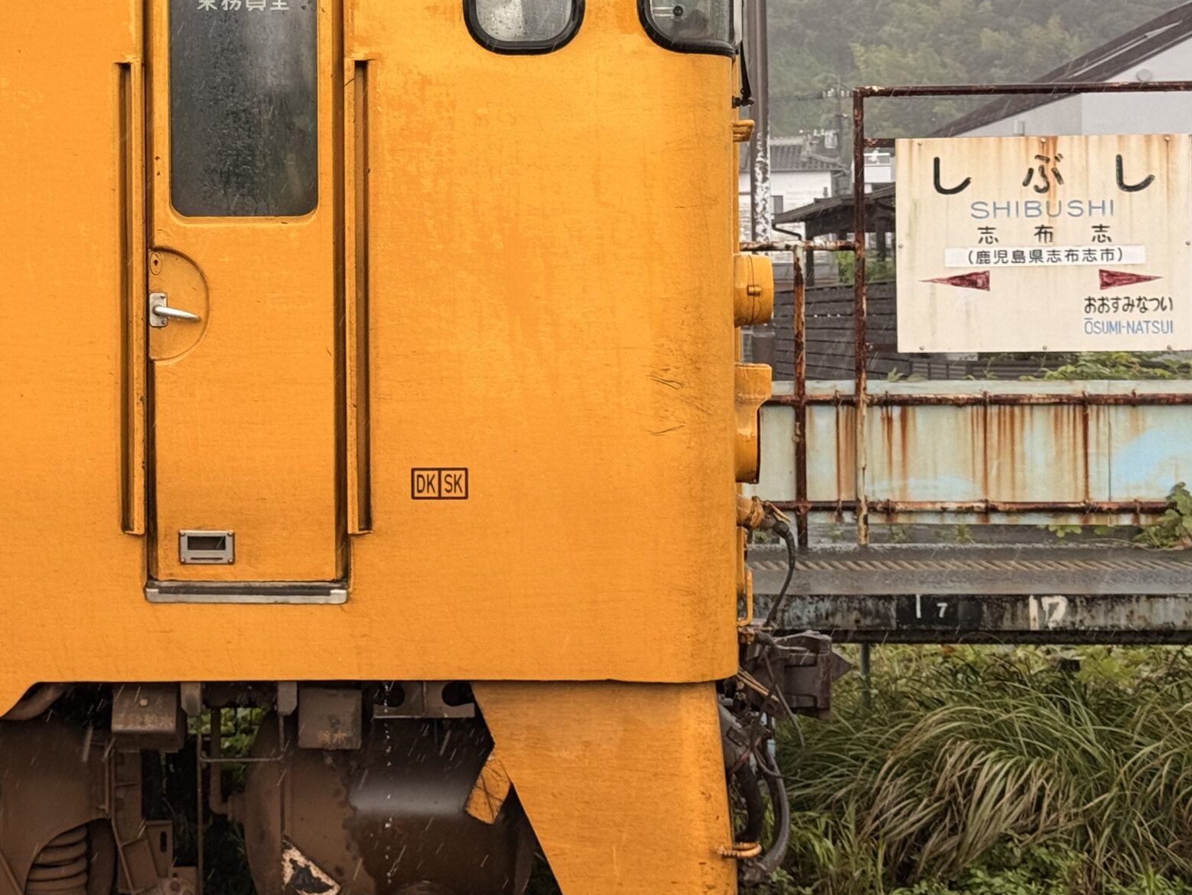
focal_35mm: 79
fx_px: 2721
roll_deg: +0.5
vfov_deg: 18.6
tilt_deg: +1.2
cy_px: 304
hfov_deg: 24.4
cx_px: 257
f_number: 1.78
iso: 64
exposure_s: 1/516
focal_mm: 6.76
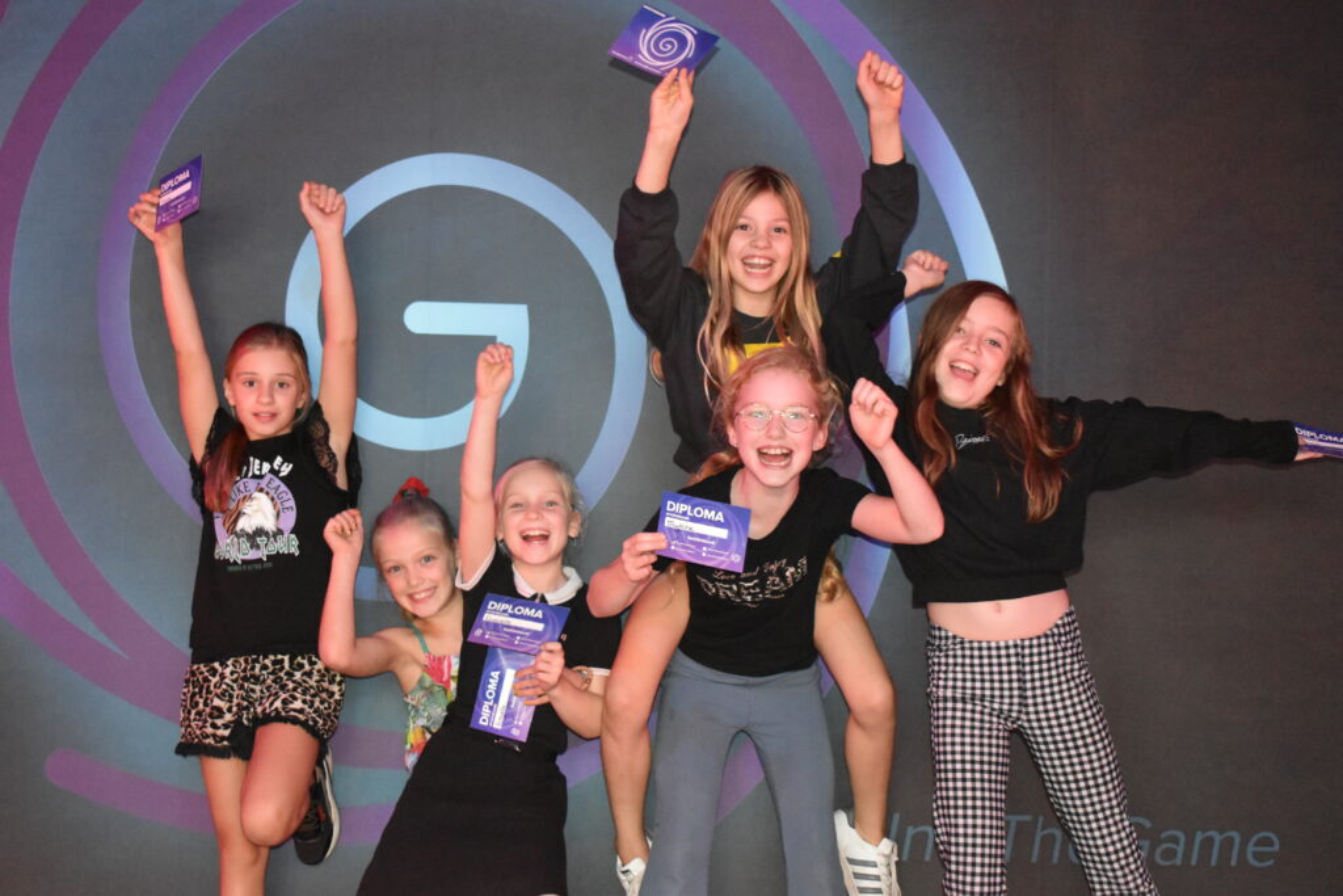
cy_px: 448
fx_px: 1903
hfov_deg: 38.9
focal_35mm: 51
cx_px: 672
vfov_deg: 26.5
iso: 5000
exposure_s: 1/60
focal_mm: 34
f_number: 4.5
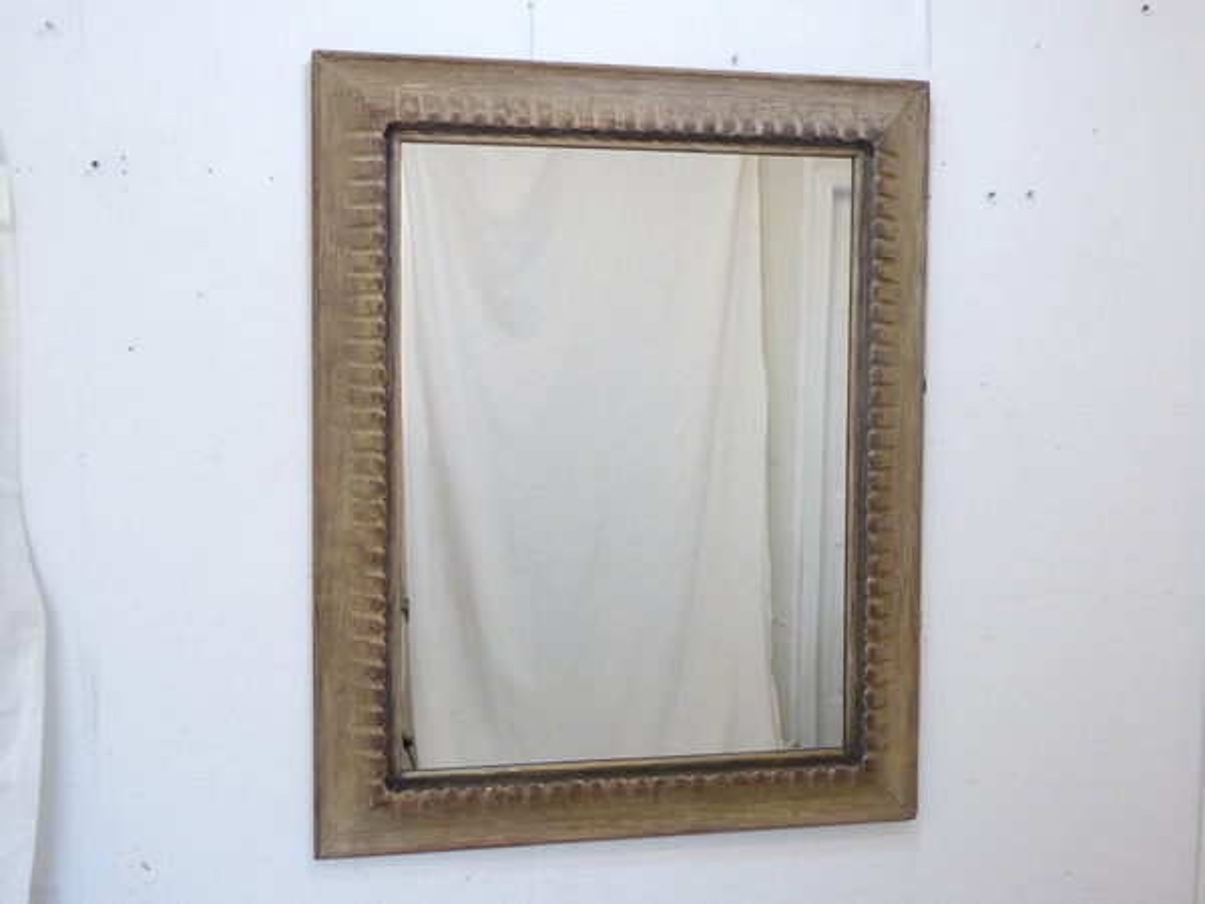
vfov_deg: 34.3
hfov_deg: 44.8
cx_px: 602
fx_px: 1462
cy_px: 452
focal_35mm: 42
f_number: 3.8
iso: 800
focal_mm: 7.2
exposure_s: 1/40
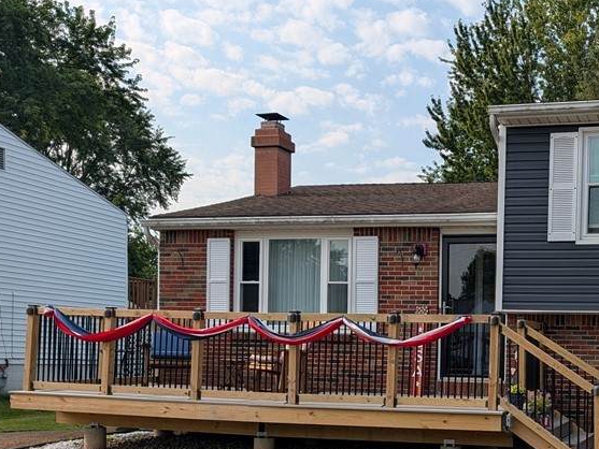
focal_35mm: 44
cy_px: 371
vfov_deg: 31.9
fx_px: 762
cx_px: 518
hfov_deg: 40.3
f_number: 1.68
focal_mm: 6.9
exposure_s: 1/1294
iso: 21
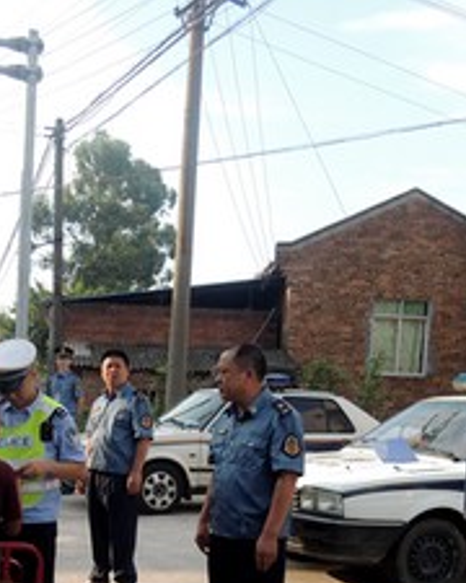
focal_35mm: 52
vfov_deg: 34.7
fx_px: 896
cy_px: 483
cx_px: 80
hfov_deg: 28.4
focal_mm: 4.3
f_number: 2.8
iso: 100
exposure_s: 1/400
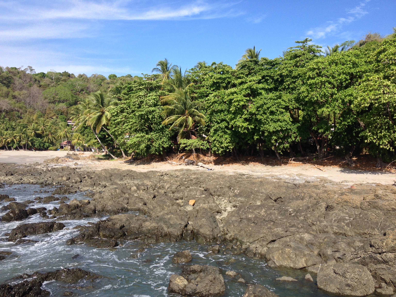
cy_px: 148
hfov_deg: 52.6
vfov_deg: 40.7
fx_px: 400
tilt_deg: -3.5
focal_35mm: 35
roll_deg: +0.3
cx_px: 198
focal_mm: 4.28
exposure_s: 1/1284
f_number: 2.4
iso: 50
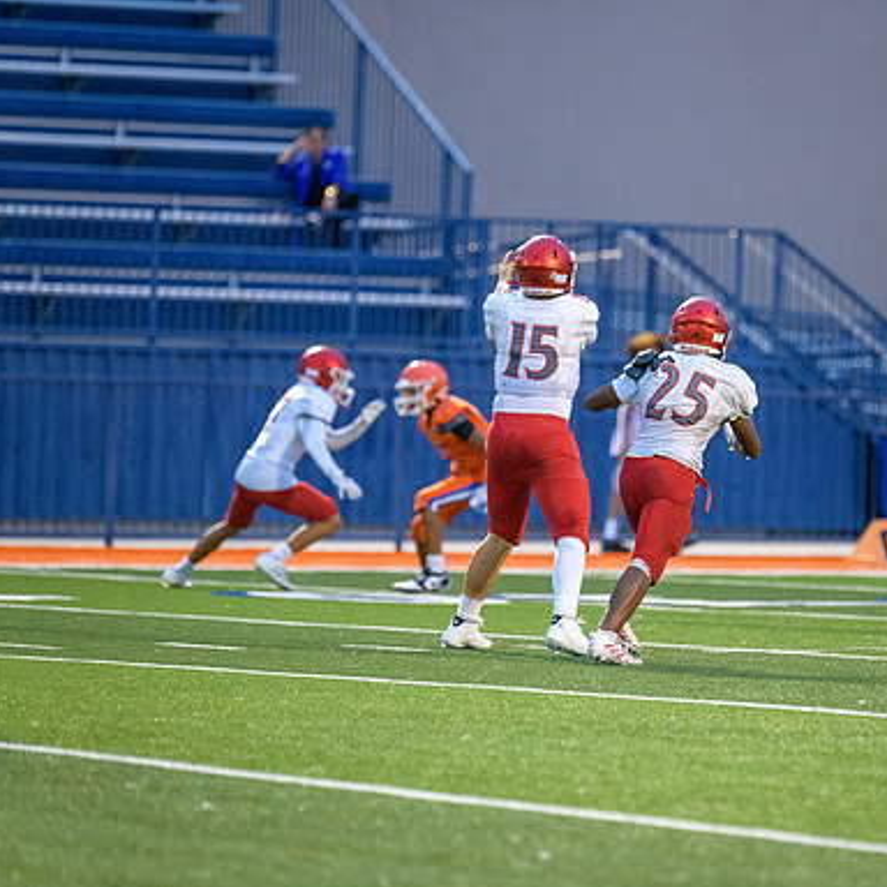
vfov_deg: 5.5
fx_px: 9306
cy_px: 445
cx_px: 621
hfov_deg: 5.5
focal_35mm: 321
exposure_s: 1/800
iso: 3200
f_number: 2.8
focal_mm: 250
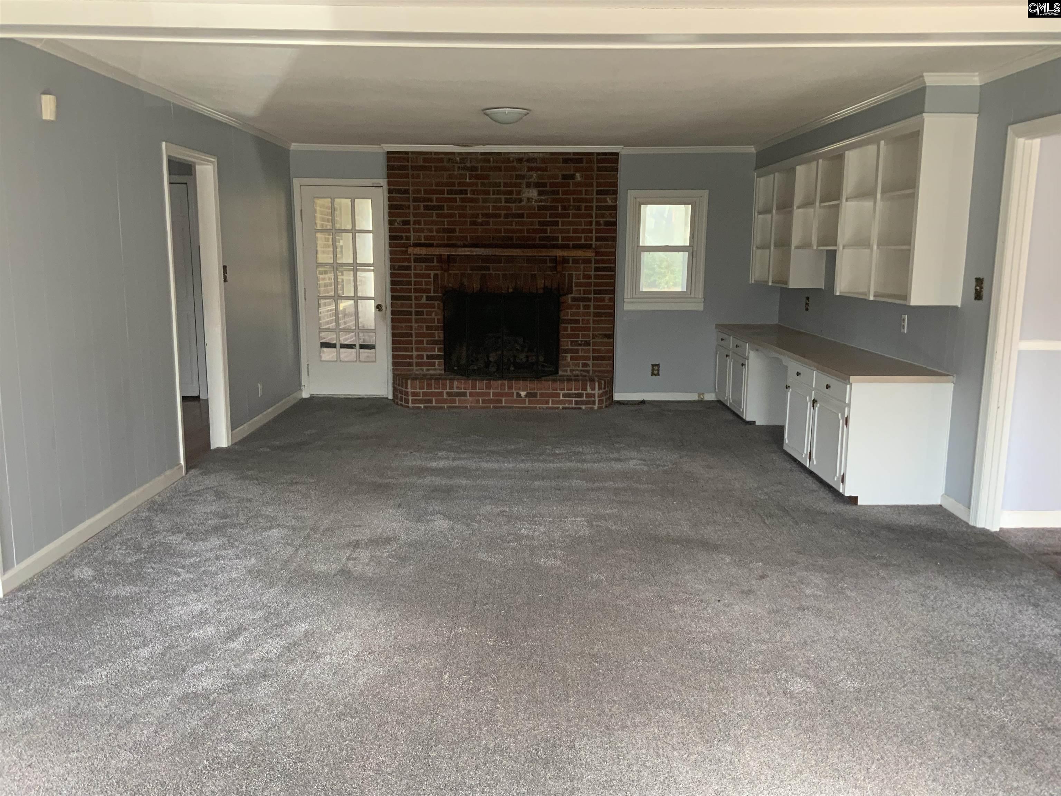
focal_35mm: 29
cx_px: 530
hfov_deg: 61.7
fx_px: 889
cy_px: 398
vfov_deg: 48.2
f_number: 1.8
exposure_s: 1/60
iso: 100
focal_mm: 3
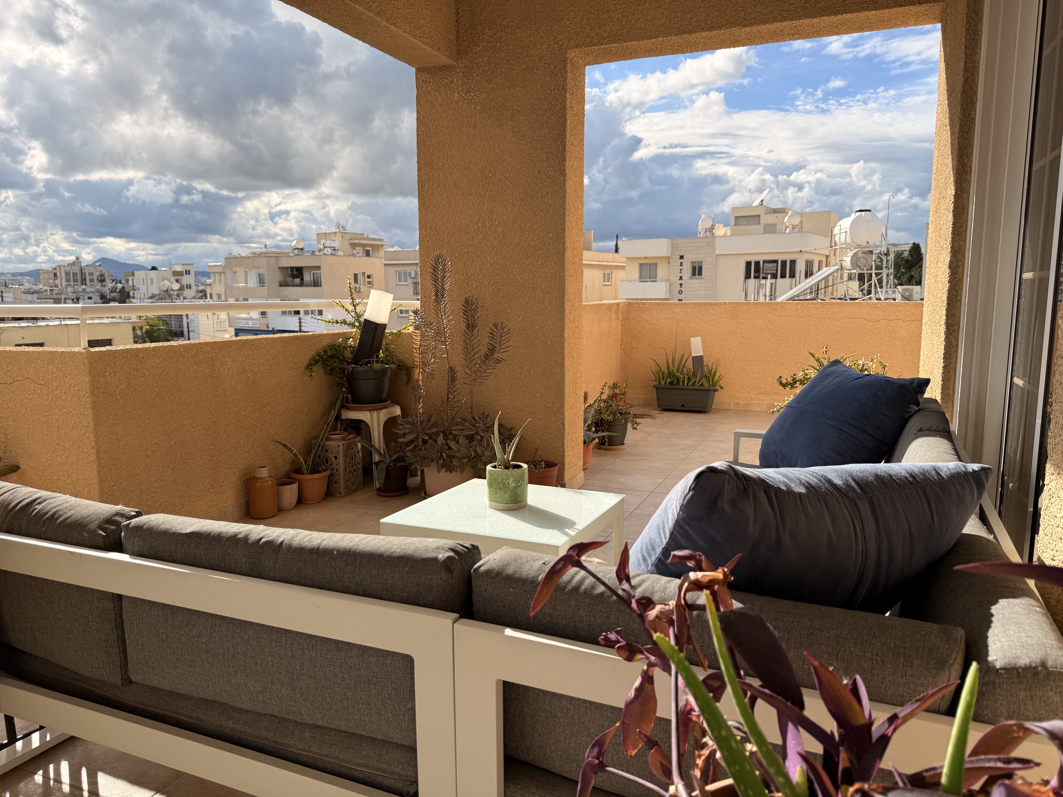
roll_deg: +0.2
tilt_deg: -8.2
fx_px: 737
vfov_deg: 56.8
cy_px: 398
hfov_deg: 71.6
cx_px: 532
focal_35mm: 24
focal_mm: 6.76
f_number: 1.78
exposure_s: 1/3759
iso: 80
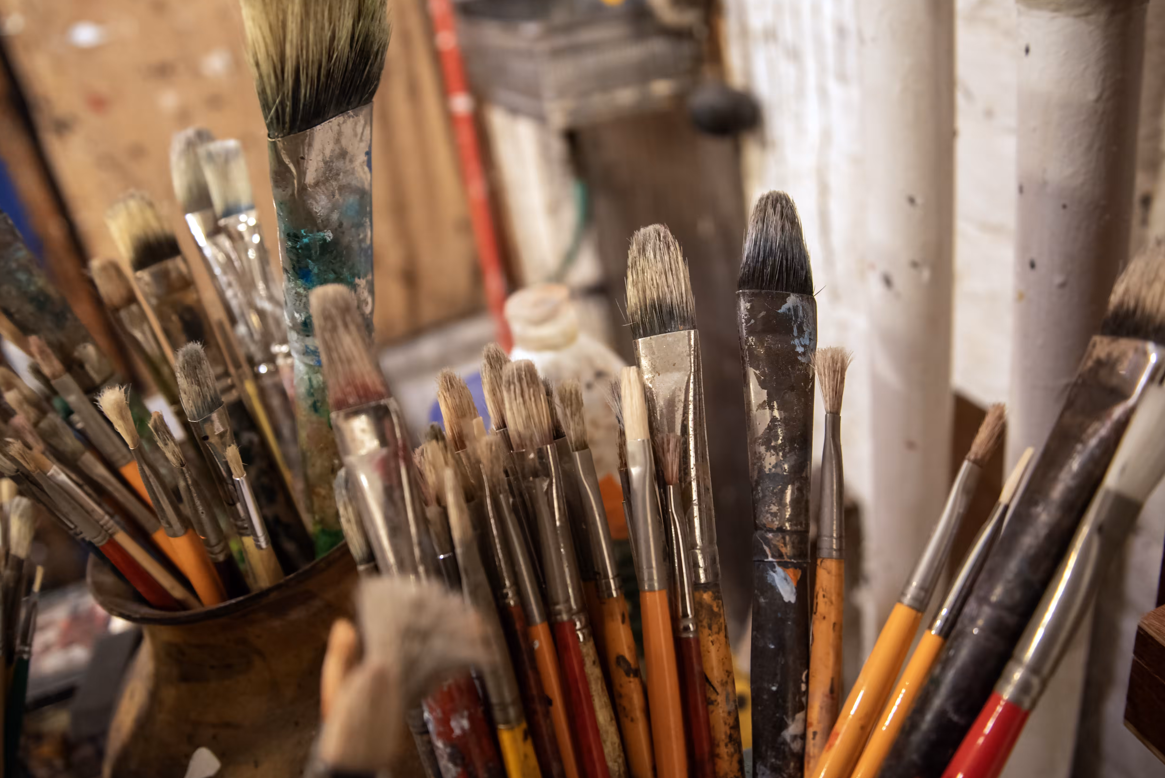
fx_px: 939
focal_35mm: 29
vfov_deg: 44.9
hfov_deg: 63.6
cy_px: 339
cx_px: 551
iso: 2000
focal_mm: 24
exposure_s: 1/60
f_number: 3.5
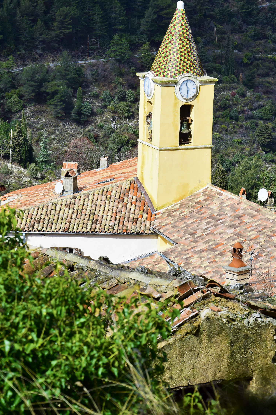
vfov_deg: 13.9
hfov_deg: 9.3
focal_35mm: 148
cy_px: 177
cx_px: 165
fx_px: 1698
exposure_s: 1/800
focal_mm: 75
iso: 200
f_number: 8
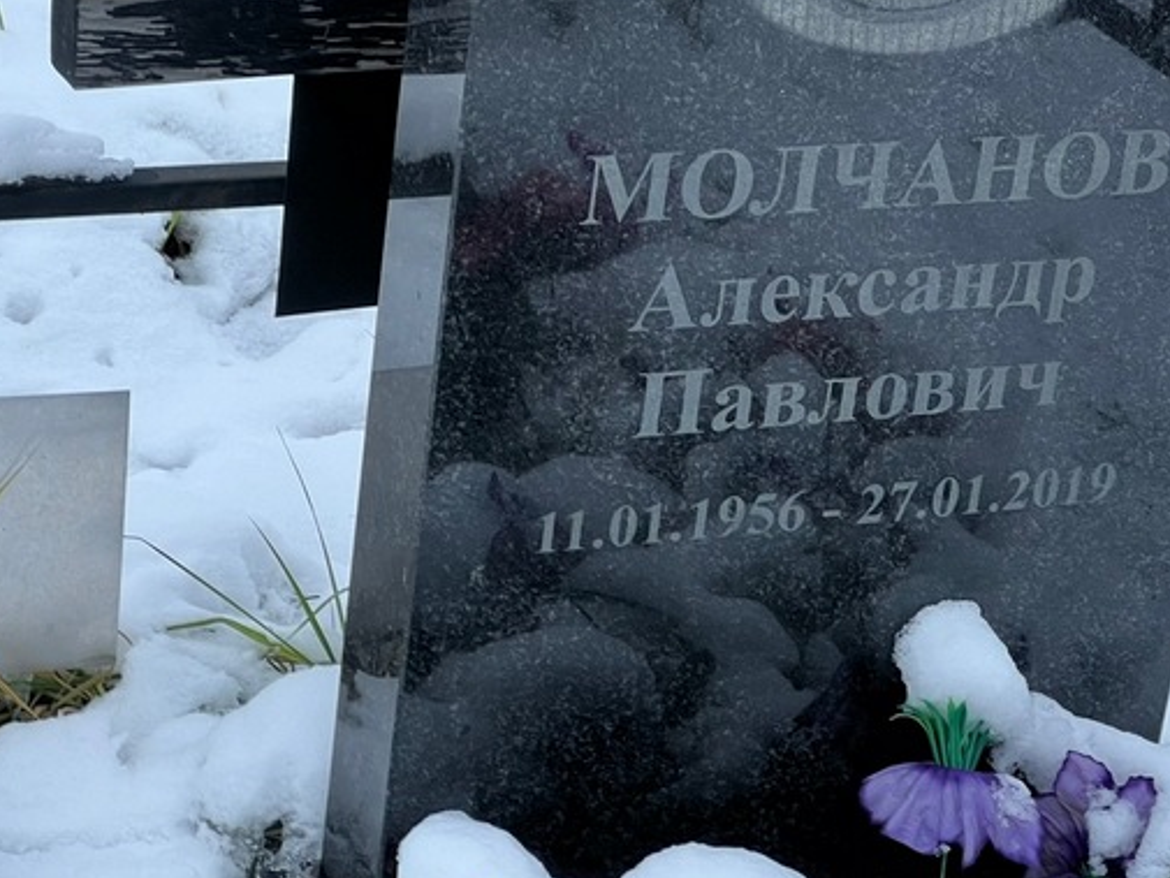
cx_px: 836
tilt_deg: -26.4
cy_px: 336
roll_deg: -13.0
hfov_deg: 16.1
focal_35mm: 122
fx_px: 4125
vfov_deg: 12.1
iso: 40
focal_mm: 9
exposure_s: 1/99
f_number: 2.8
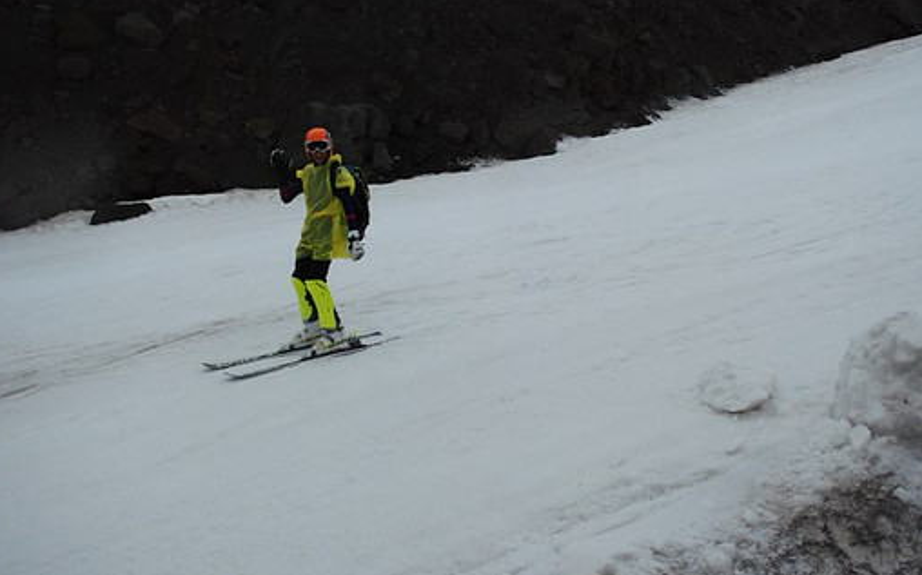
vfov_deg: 30.5
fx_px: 1055
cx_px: 508
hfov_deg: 47.1
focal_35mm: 42
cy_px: 258
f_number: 4
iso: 1600
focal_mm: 24
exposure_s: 1/1000
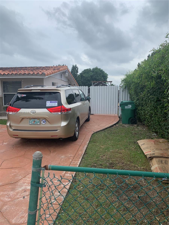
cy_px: 112
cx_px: 84
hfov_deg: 53.1
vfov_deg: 67.3
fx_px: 169
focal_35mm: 26
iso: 25
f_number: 1.8
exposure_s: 1/1266
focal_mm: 4.25
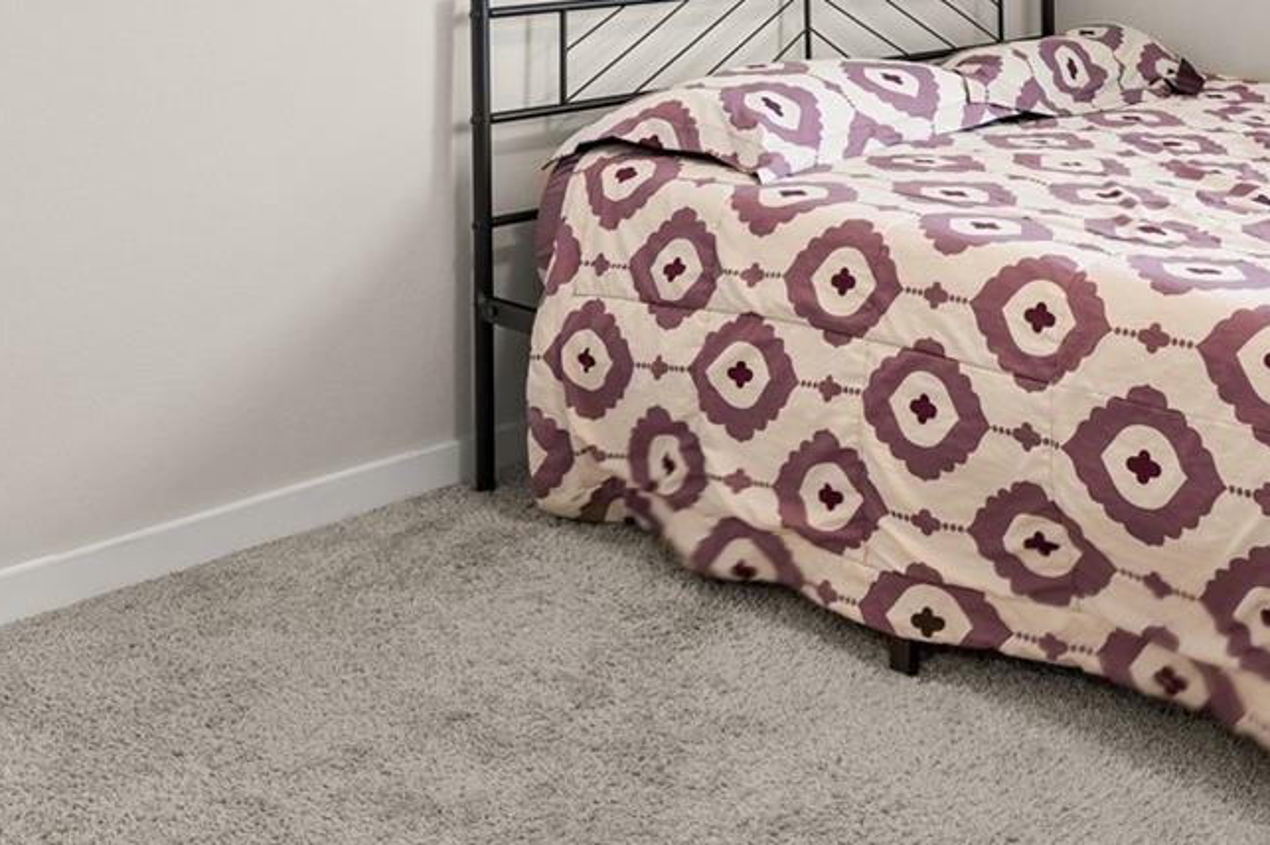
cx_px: 1053
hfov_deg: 37.2
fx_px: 1798
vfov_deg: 23.8
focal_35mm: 51
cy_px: -202
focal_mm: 16
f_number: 9
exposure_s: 1.3
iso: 200
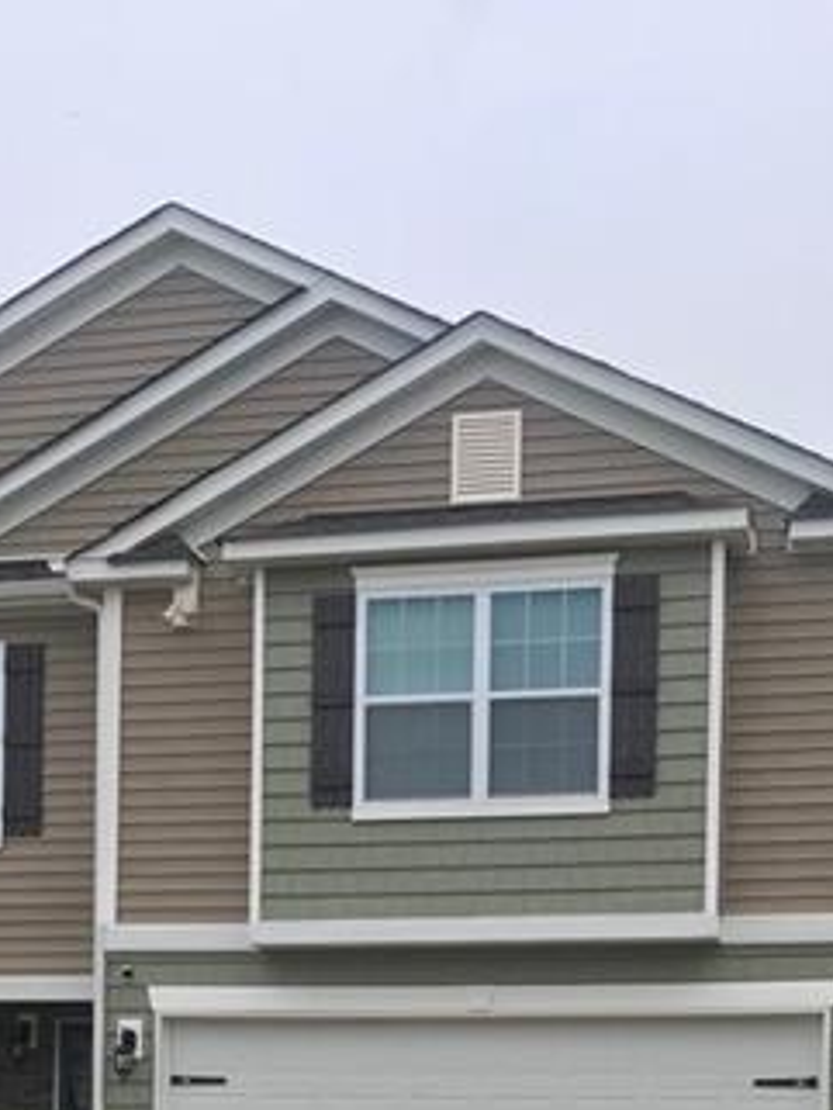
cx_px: 411
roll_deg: -1.6
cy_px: 1214
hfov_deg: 21.9
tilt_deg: +0.7
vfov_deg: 26.7
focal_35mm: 67
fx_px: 2148
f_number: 1.8
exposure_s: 1/409
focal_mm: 3.99
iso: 20
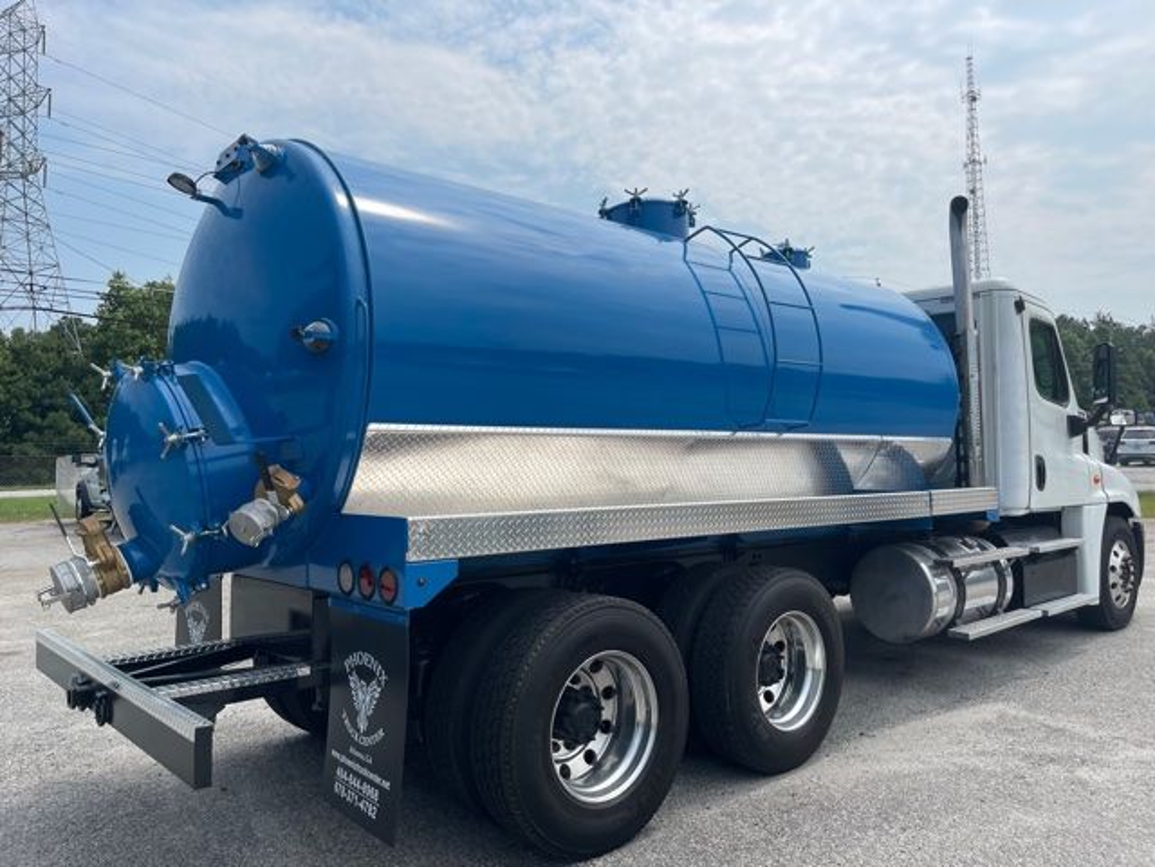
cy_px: 434
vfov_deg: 53.1
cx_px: 578
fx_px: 868
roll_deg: +1.4
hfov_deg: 67.3
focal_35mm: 26
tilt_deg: +2.4
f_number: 1.6
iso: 32
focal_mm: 5.1
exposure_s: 1/5618
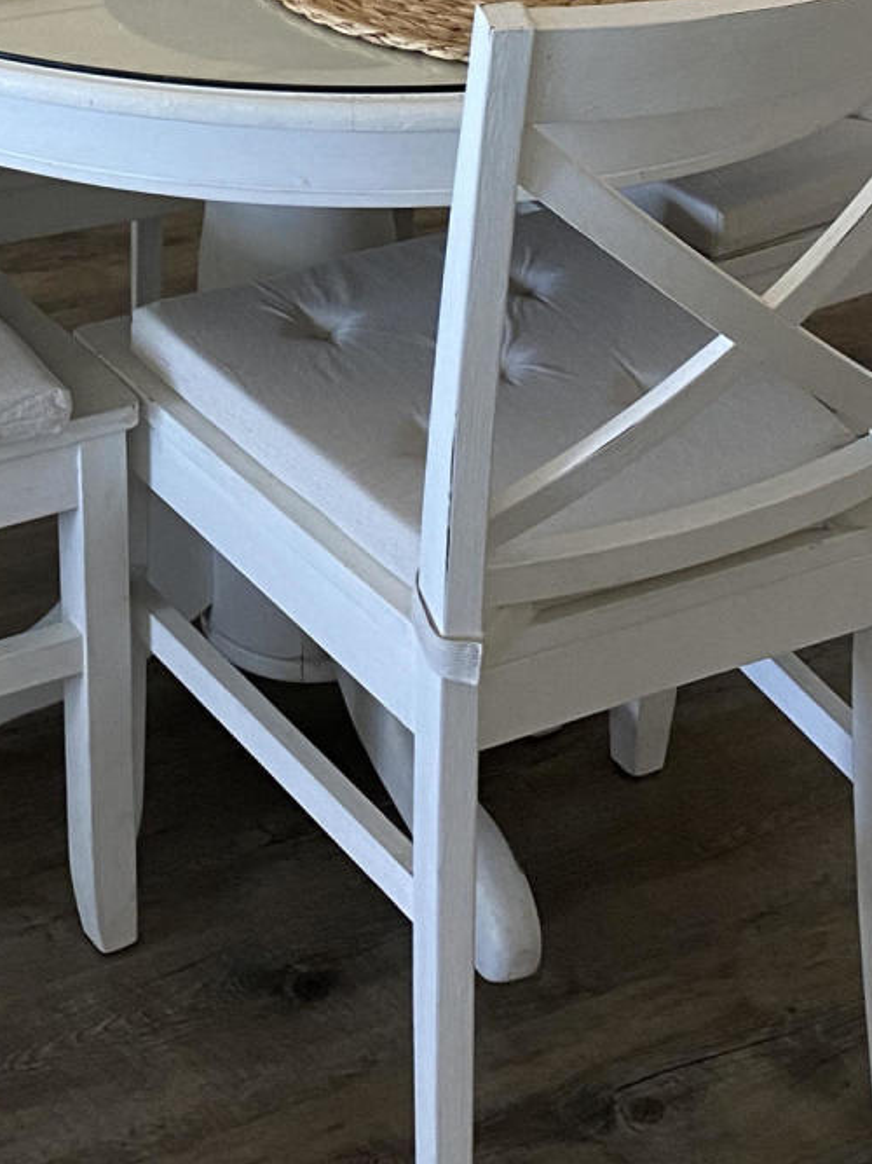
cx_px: 3
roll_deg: +0.7
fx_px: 2621
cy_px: -522
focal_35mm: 78
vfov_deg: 21.5
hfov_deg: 18.4
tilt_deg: -8.3
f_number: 1.8
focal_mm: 4.25
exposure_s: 1/60
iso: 80
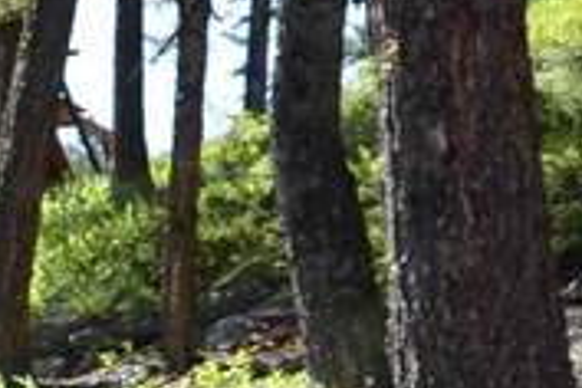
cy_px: 695
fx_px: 4203
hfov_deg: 7.3
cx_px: -931
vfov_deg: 5.2
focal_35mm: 260
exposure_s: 1/80
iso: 100
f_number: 6.3
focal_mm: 24
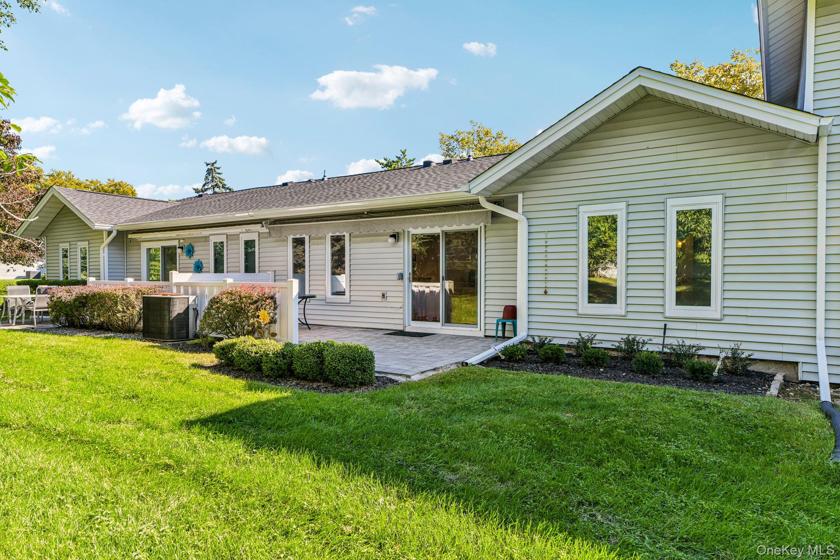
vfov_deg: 53.1
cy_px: 280
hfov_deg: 73.7
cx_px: 420
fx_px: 560
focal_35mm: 24
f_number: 9
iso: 250
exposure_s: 1/80
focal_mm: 24
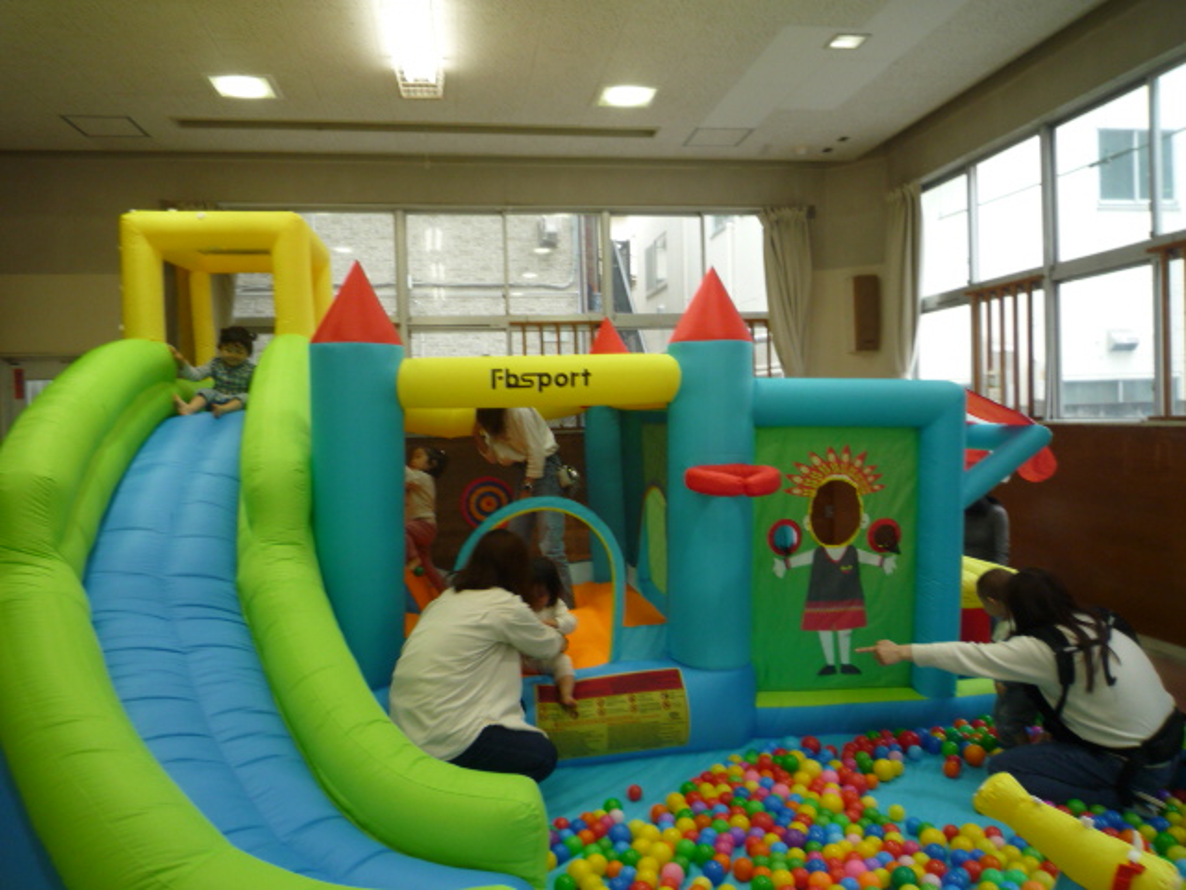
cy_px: 445
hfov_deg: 69.4
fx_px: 857
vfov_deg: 54.9
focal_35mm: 25
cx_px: 593
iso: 100
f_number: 2.8
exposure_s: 1/40
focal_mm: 4.4
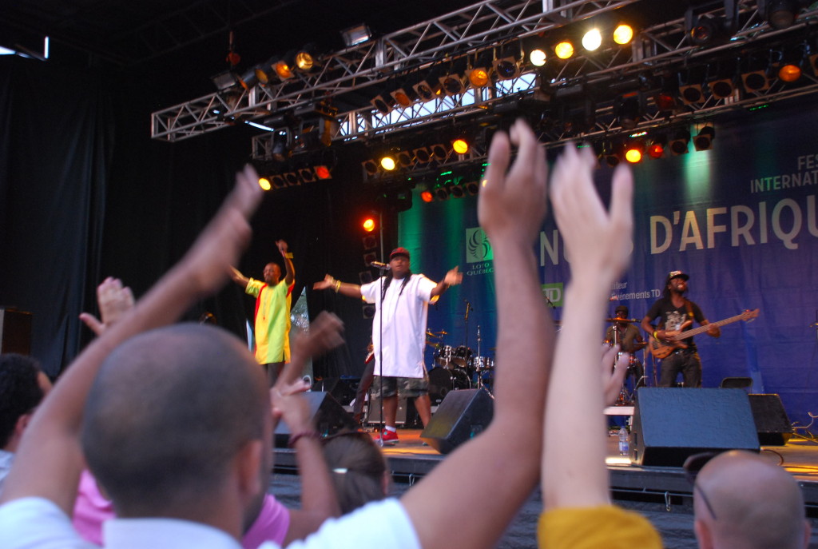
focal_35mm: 42
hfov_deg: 46.3
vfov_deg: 32.0
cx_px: 409
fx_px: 956
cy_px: 274
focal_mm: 28
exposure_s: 1/25
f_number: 4
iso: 640
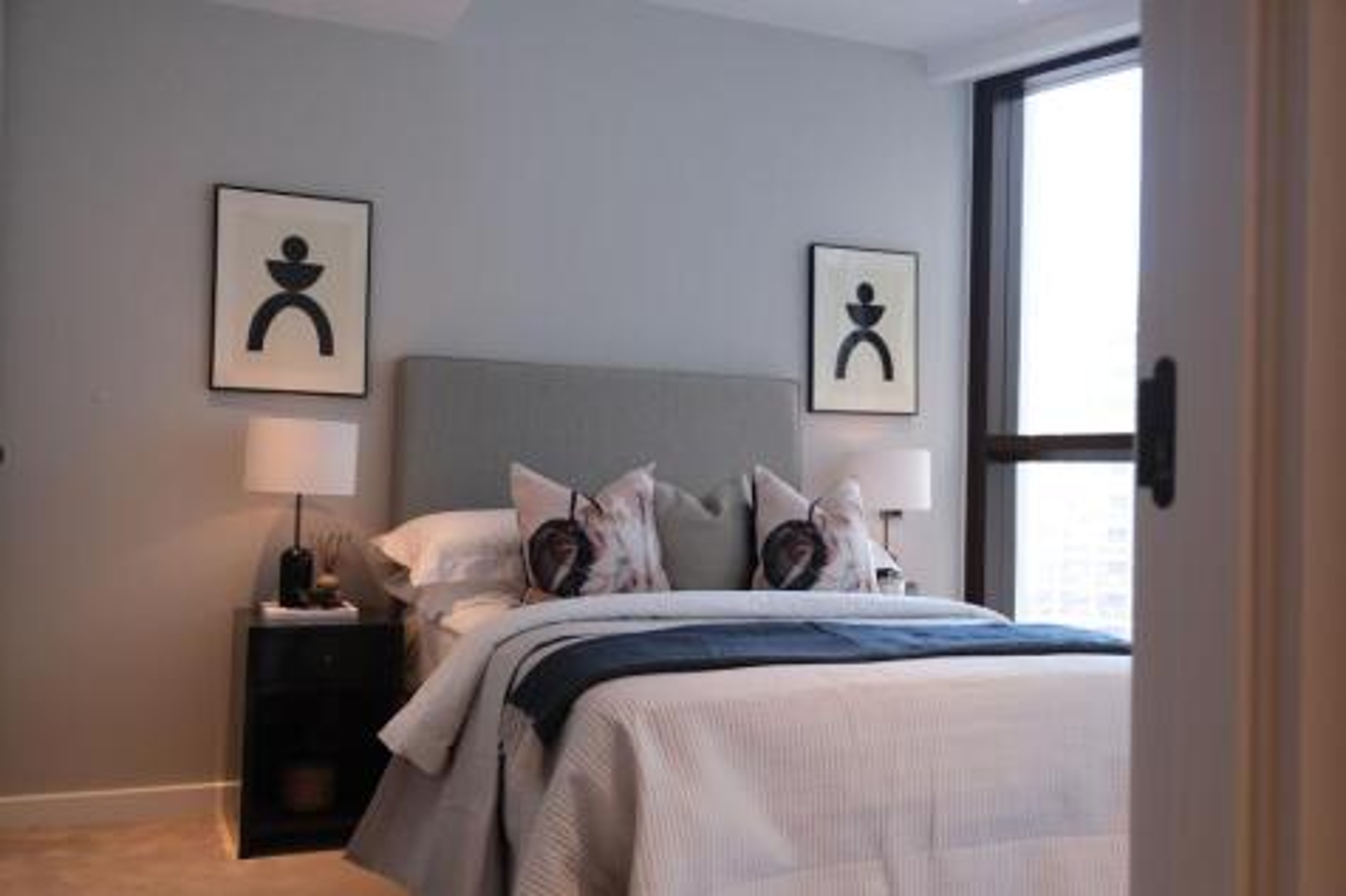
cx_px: 673
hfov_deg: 58.7
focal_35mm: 32
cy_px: 448
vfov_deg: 41.1
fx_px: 1196
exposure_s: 1/60
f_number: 3.2
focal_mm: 21.4
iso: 250
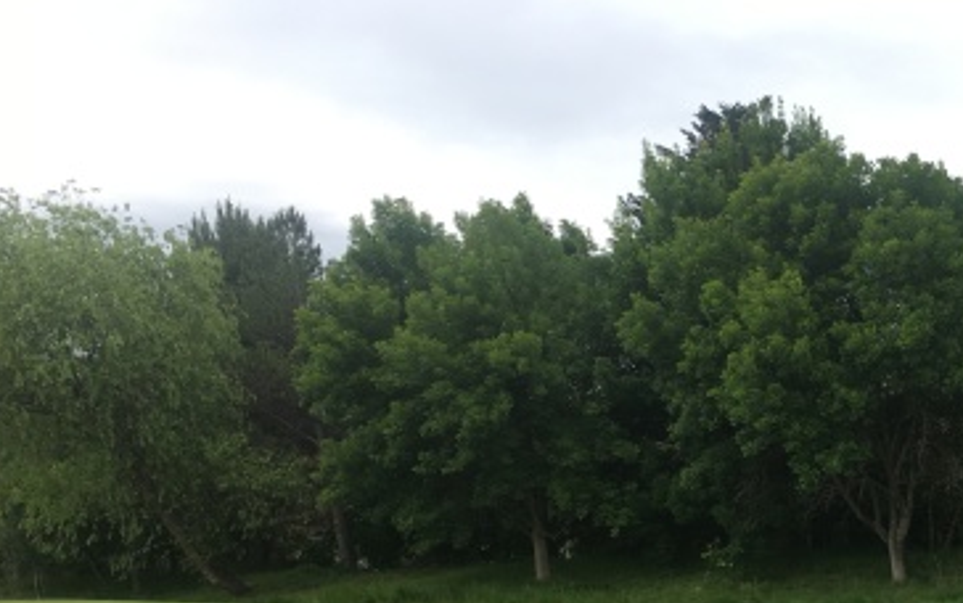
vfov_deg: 23.0
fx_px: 1418
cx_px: 828
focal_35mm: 54
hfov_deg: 35.7
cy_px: 606
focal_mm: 4.15
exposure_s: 1/874
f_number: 2.2
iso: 25
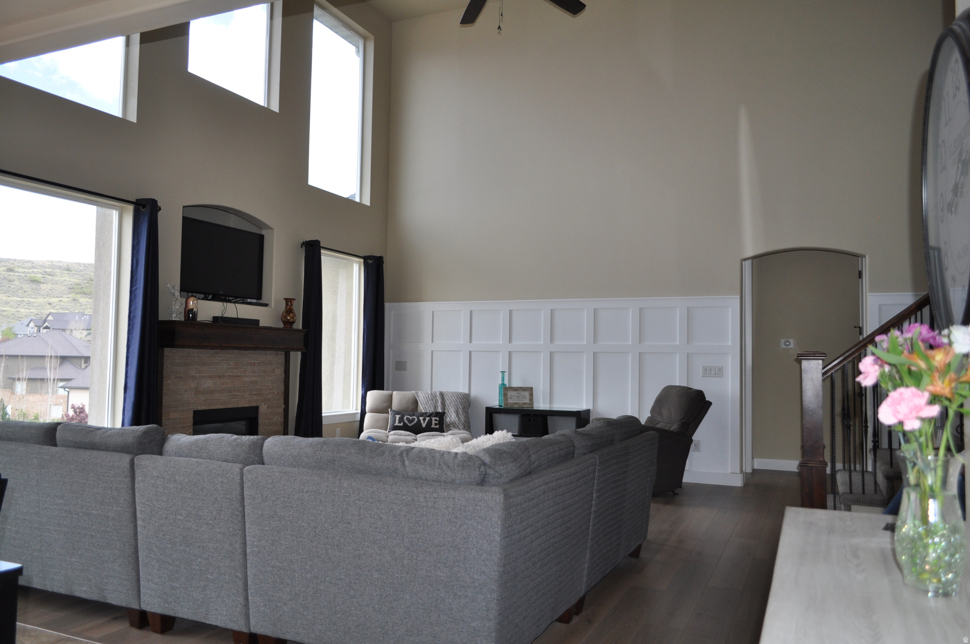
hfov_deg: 67.4
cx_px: 485
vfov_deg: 47.8
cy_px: 322
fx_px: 727
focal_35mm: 27
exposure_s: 1/200
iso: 400
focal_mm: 18
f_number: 3.5
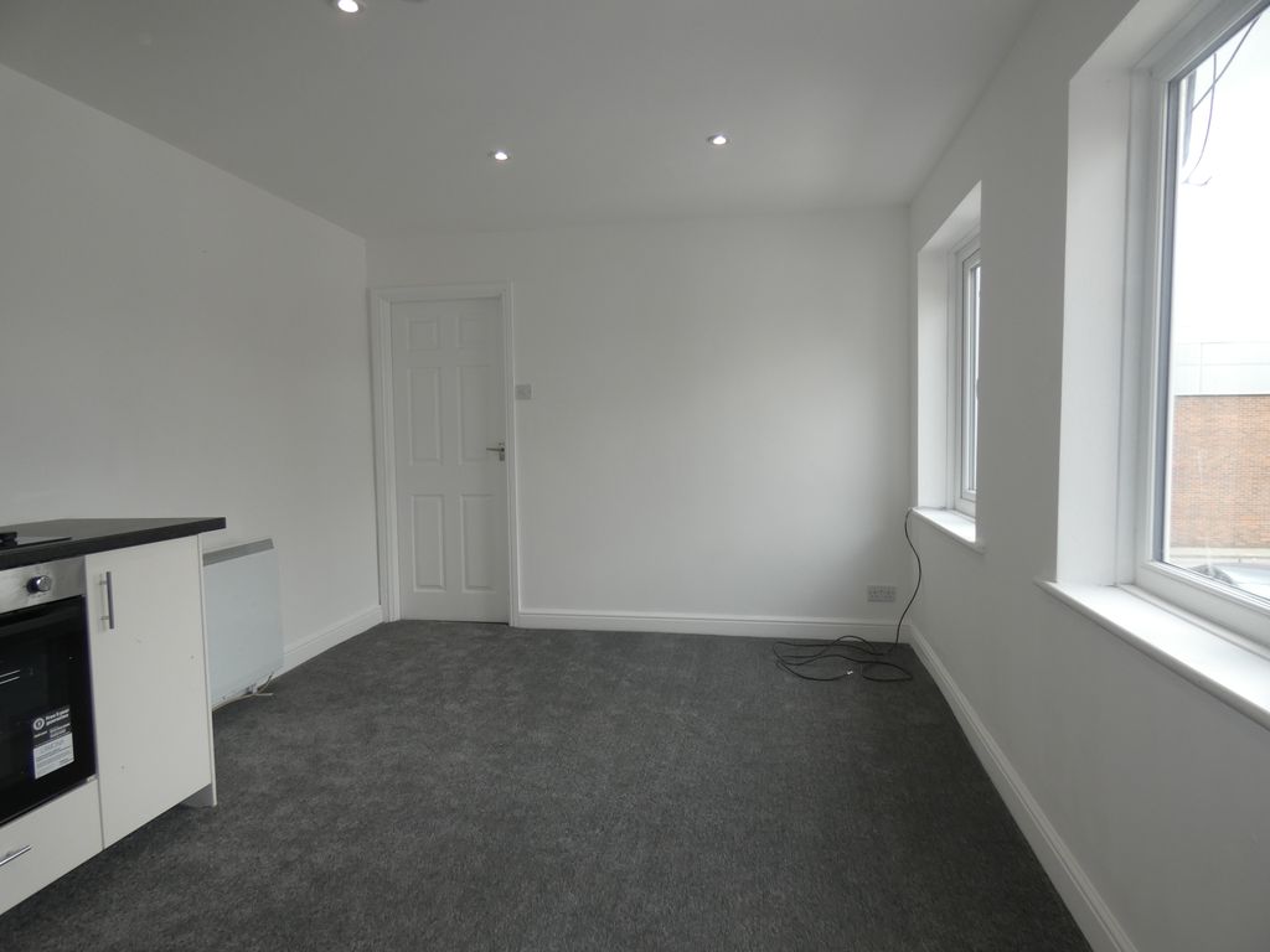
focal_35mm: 20
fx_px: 734
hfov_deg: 81.7
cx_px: 635
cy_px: 476
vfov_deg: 66.0
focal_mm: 3.6
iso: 80
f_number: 2.8
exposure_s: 1/125
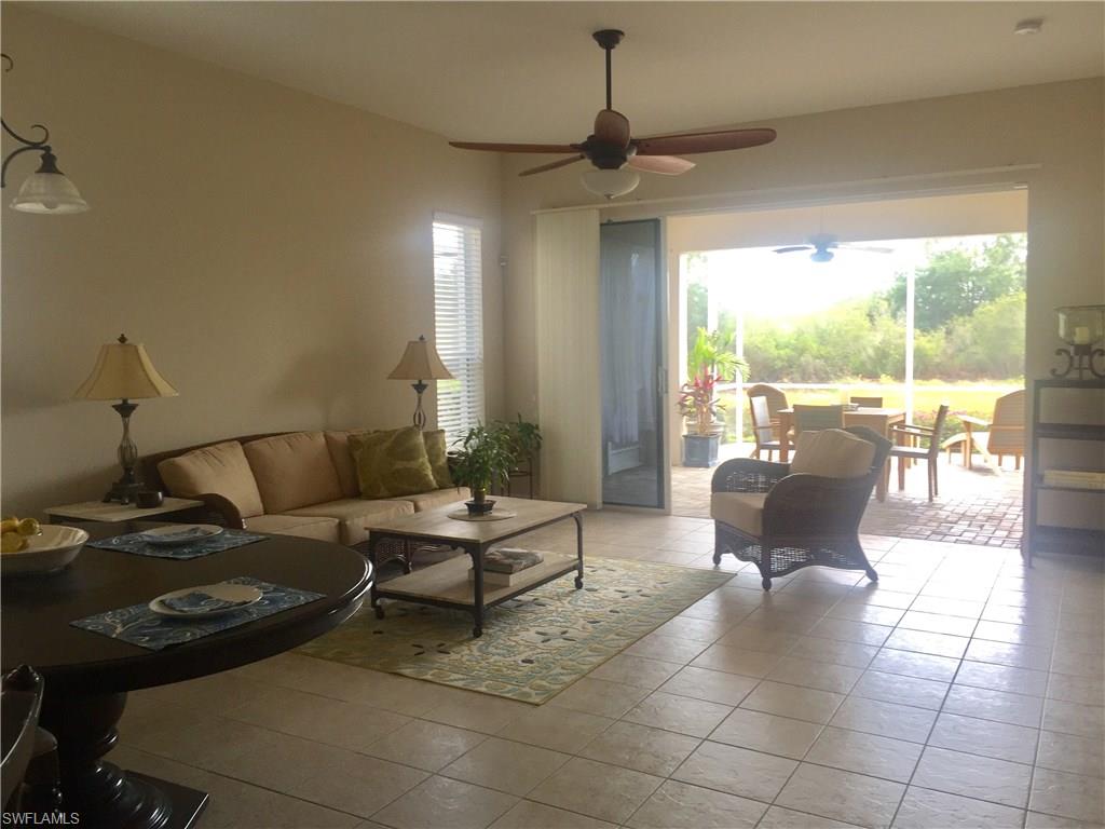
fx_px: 926
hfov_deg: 61.7
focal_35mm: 29
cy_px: 414
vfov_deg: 48.2
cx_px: 552
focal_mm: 4.15
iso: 32
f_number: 2.2
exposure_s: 1/60
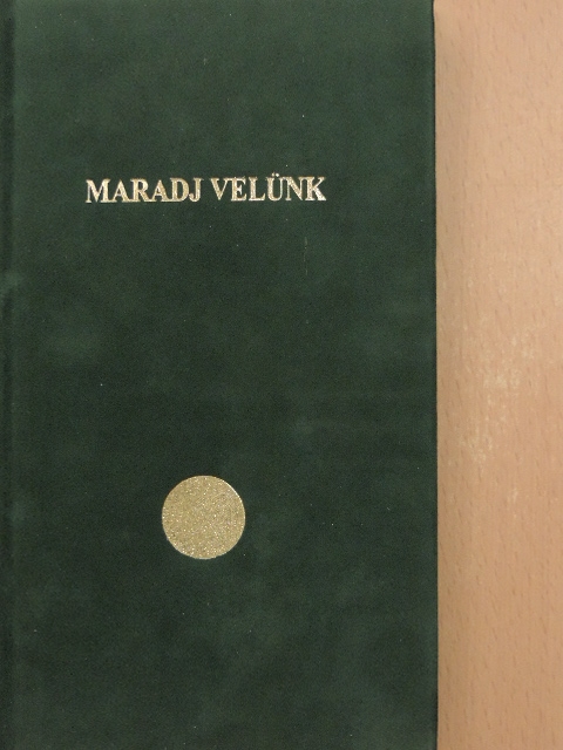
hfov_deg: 26.6
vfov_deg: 34.9
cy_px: 375
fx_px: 1193
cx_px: 282
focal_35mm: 55
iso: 1600
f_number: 3.7
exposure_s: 1/100
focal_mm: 9.8
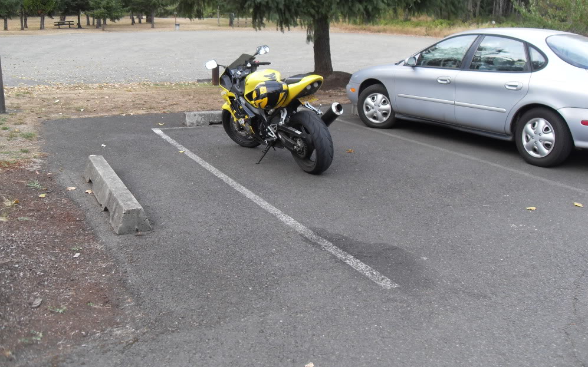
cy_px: 141
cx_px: 293
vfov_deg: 34.3
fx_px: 593
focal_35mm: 37
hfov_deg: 52.8
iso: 80
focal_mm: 6.3
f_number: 2.8
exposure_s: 1/90
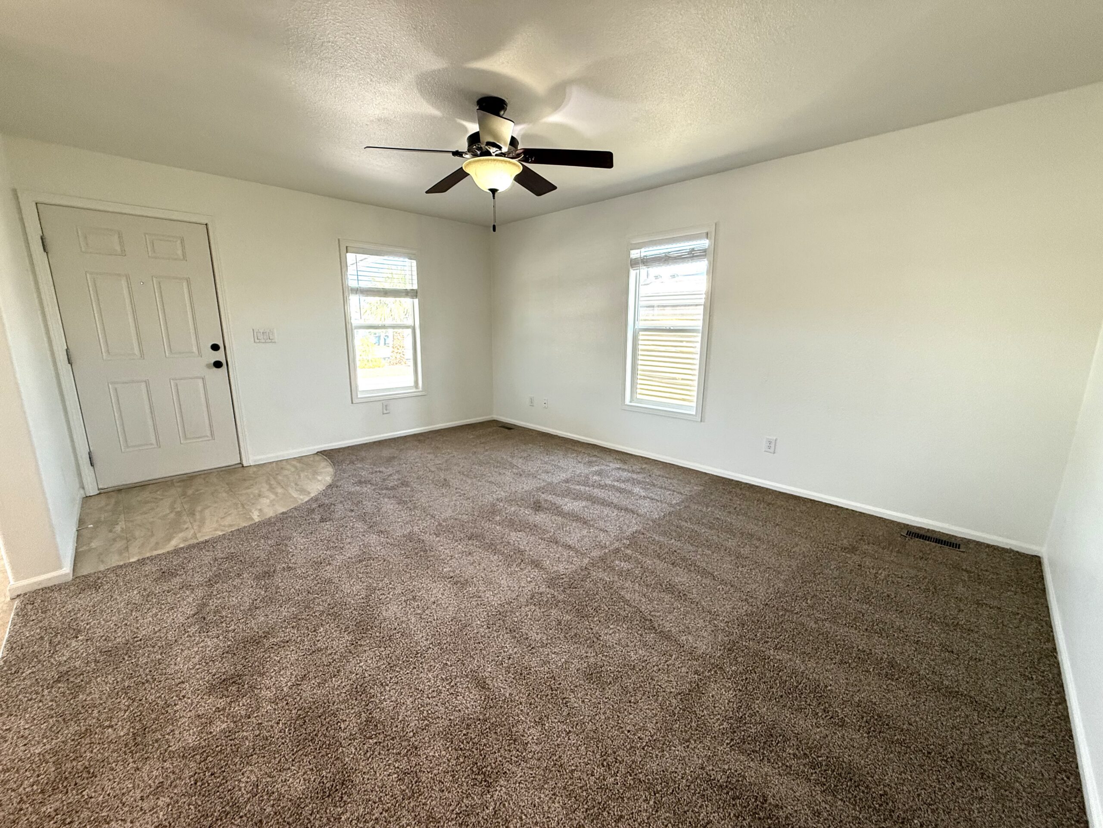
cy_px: 414
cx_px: 552
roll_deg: -0.1
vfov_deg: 85.7
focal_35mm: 14
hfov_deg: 102.1
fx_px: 446
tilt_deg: -10.7
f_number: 2.2
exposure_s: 1/120
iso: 200
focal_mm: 2.22
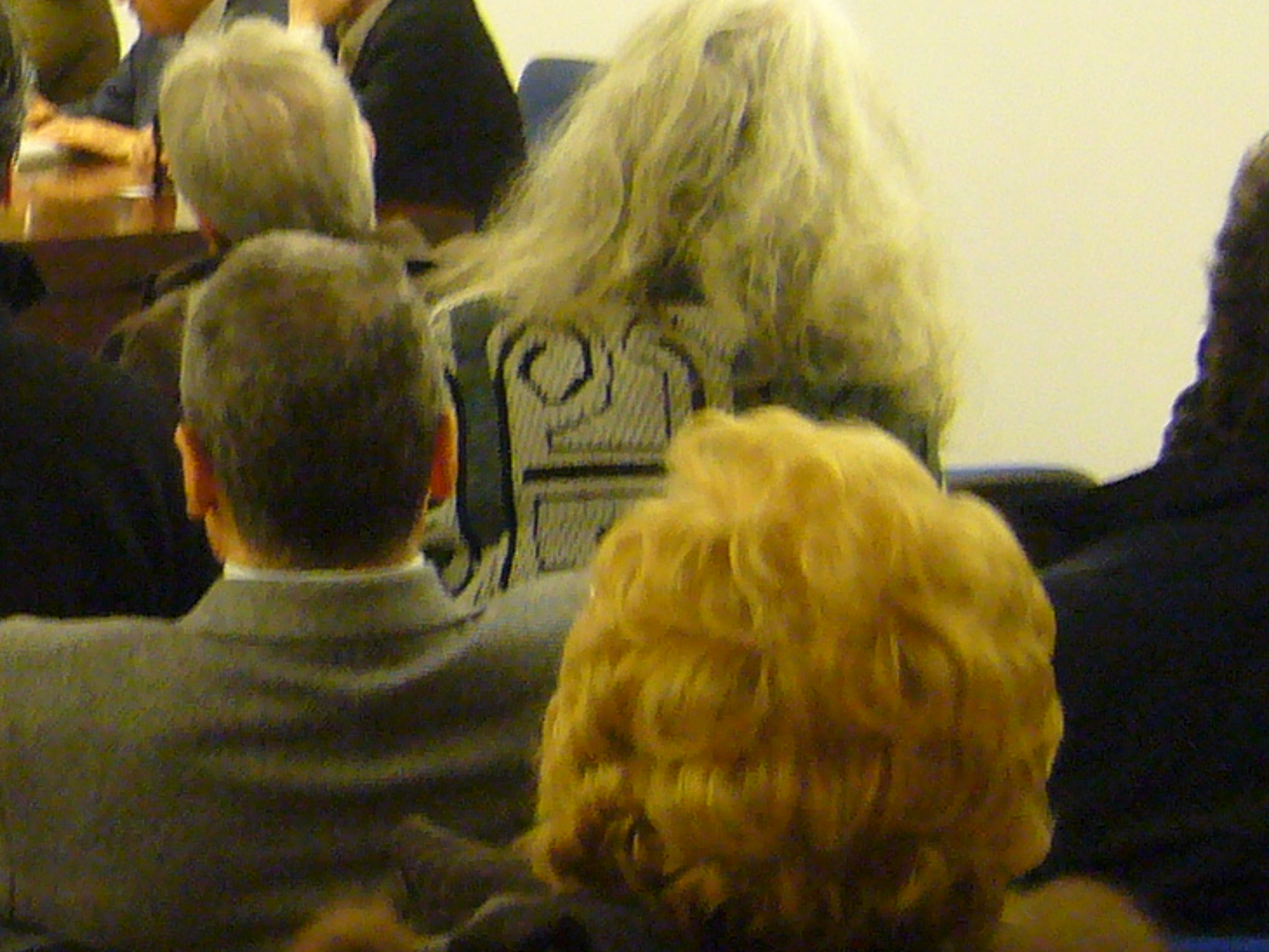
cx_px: -400
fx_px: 4951
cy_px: 299
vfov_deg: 11.0
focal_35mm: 135
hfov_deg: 14.0
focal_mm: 5.8
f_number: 2.8
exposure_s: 1/13
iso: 200
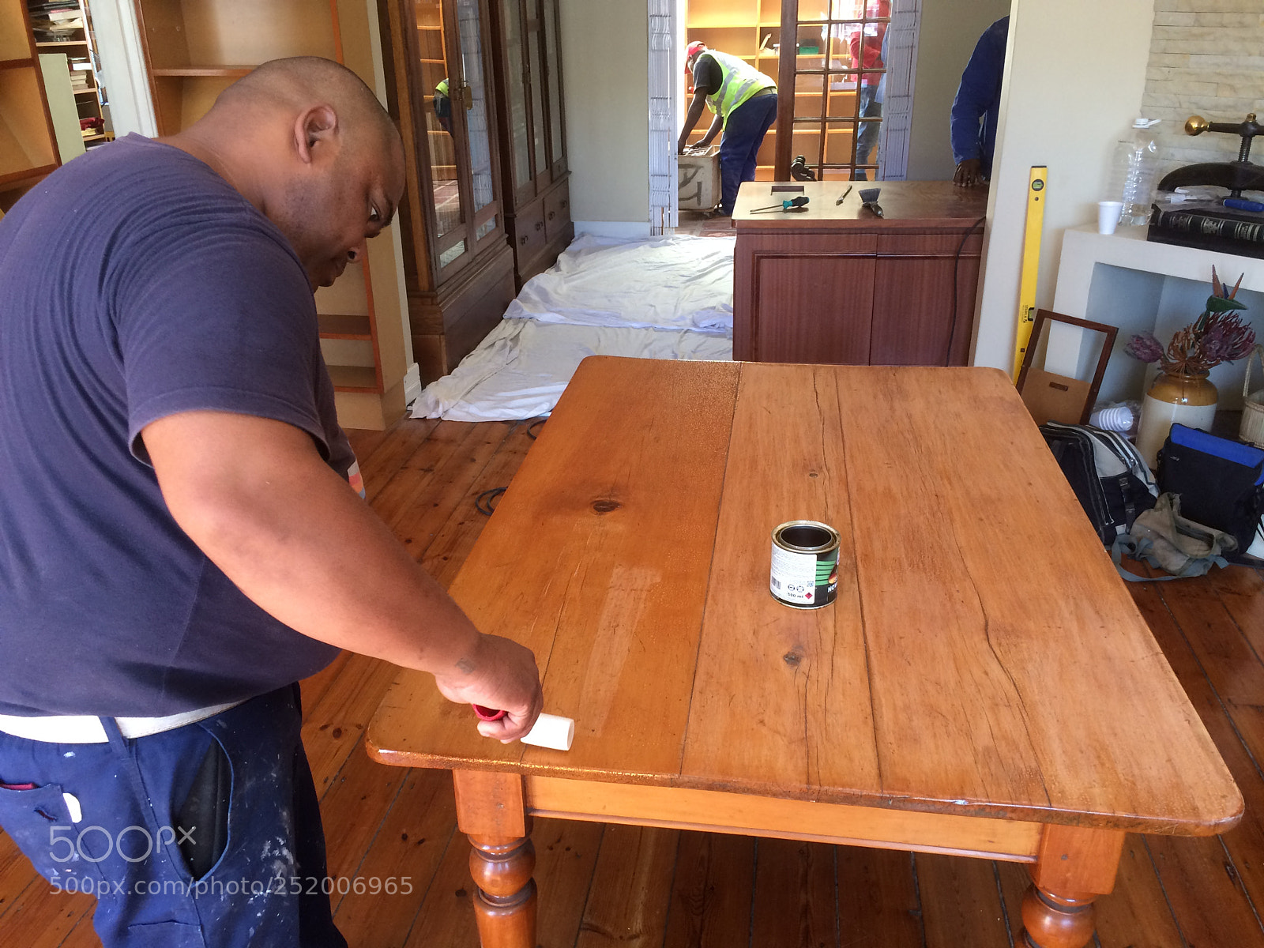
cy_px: 474
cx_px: 632
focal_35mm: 29
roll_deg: +1.4
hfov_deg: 61.7
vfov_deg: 48.2
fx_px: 1059
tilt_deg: -26.3
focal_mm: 4.15
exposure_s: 1/33
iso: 64
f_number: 2.2
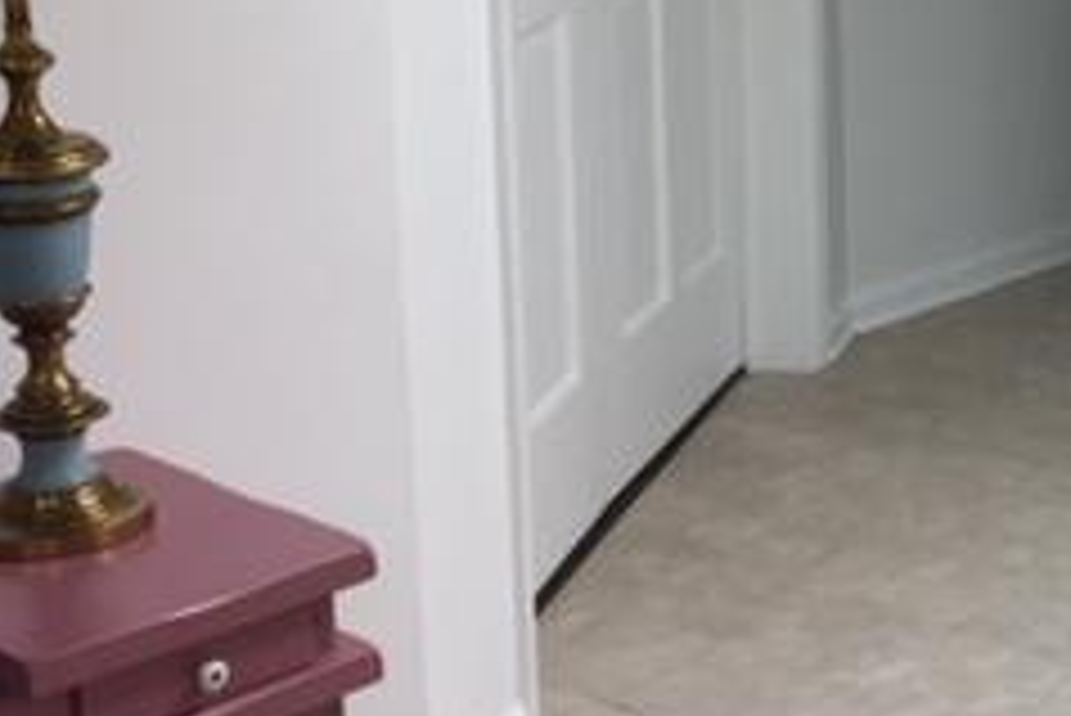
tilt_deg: -12.9
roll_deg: +1.3
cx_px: 1148
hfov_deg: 23.6
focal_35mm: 81
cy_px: 122
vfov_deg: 16.7
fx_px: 2411
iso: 32
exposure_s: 1/30
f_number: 2.2
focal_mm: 4.15
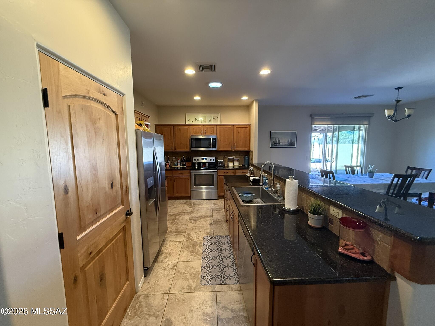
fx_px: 176
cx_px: 218
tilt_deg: -4.2
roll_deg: +0.5
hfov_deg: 102.1
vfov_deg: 85.7
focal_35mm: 14
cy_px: 163
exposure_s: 1/60
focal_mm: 2.22
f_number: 2.2
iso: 400
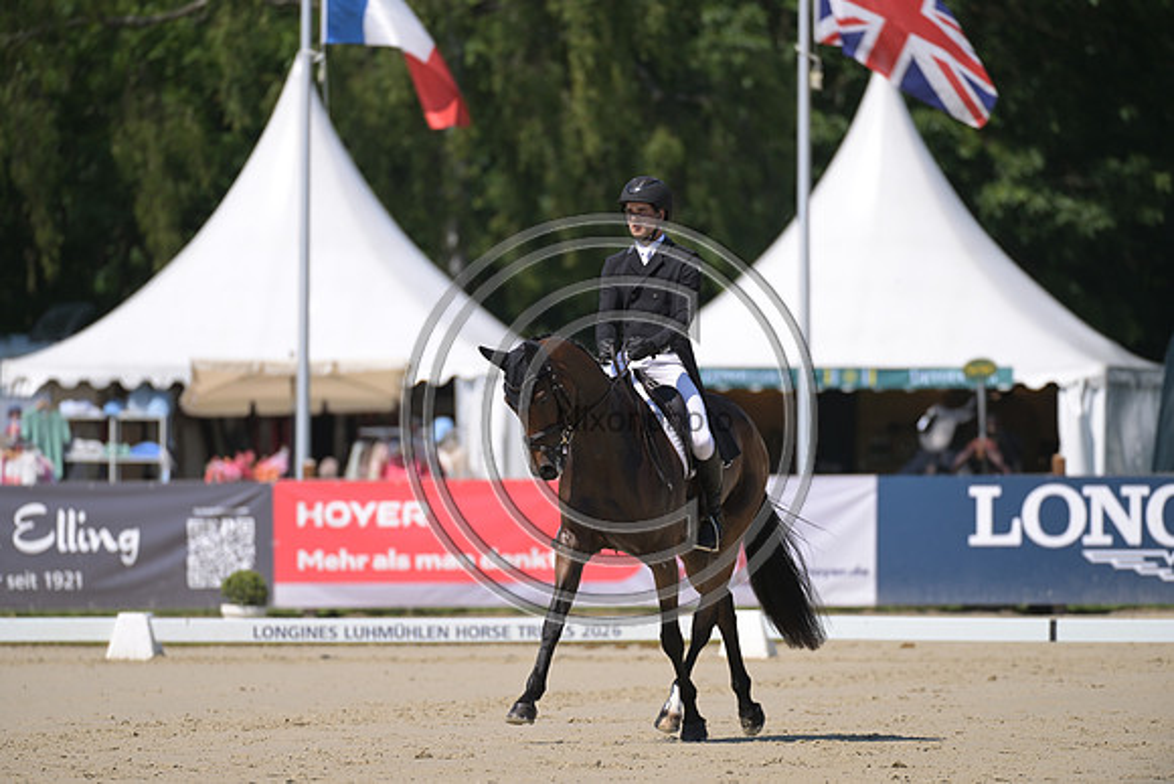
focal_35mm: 400
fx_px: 13047
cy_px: 392
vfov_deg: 3.4
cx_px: 587
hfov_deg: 5.2
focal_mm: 400
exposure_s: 1/1250
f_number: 5
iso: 200
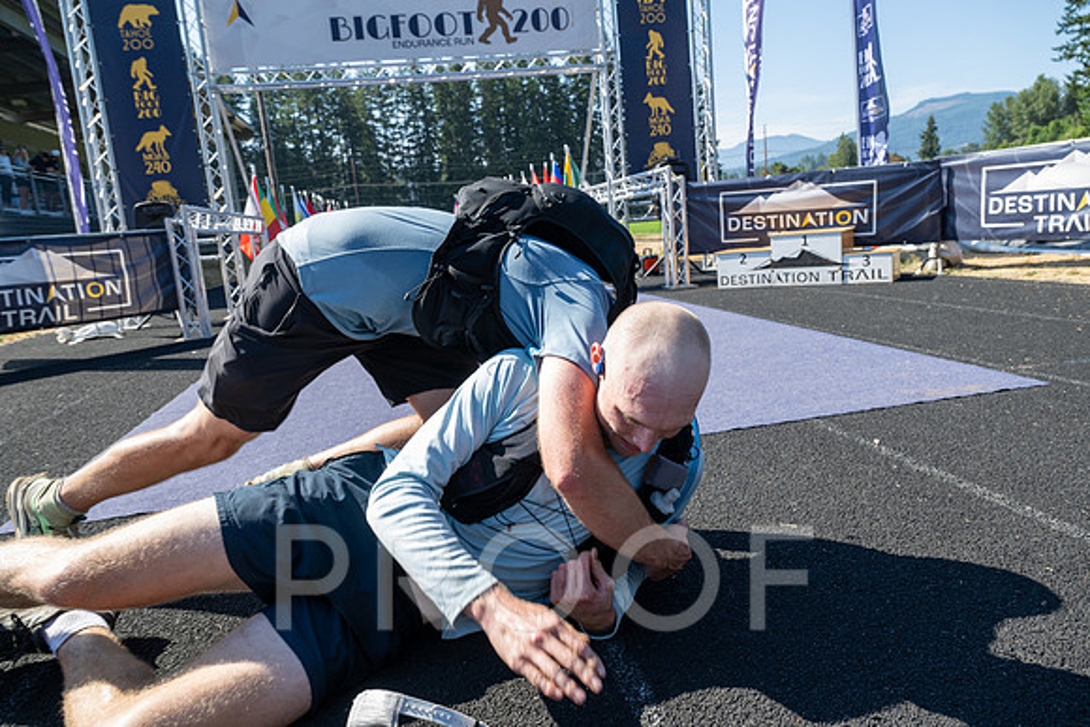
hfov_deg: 70.4
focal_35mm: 26
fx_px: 772
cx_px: 545
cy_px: 364
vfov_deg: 50.4
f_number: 7.1
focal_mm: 25.5
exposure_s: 1/200
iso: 160
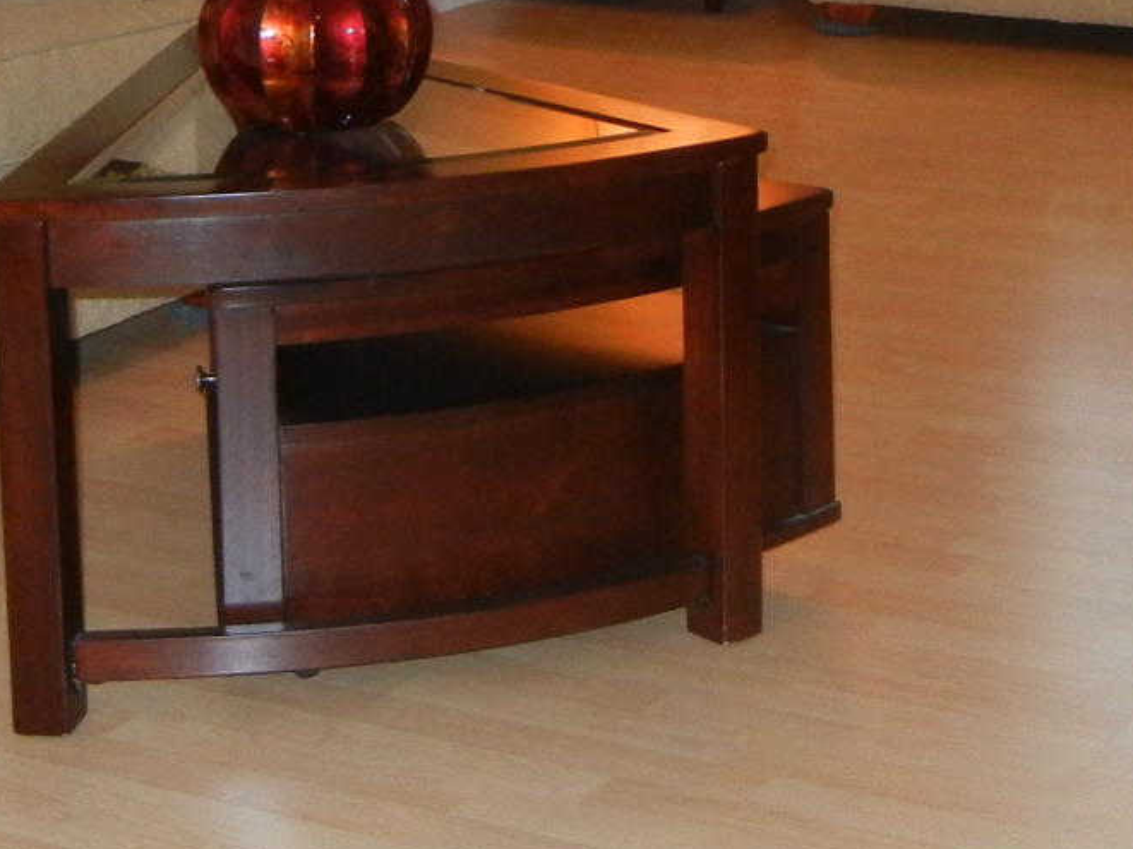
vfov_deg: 15.4
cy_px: -115
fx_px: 3042
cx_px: 583
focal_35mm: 93
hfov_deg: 21.1
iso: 387
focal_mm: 5.4
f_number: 3.5
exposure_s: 1/30
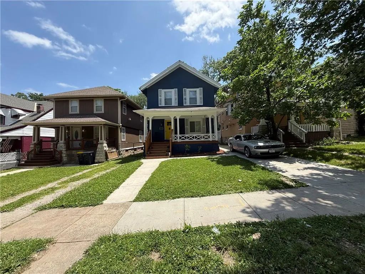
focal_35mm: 14
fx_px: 148
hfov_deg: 102.1
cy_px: 137
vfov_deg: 85.7
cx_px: 182
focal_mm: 2.22
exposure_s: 1/985
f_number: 2.2
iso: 50
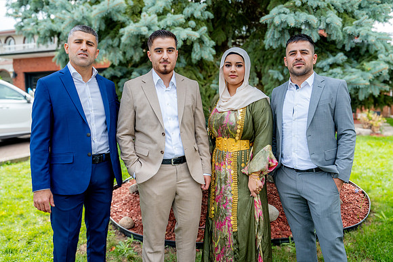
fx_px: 338
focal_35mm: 31
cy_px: 131
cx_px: 196
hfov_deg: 60.3
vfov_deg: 42.3
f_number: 7.1
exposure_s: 1/200
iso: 320
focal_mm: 31
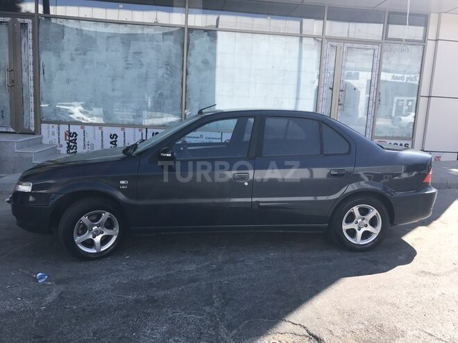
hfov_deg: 63.4
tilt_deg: -8.2
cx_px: 229
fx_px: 370
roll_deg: -2.9
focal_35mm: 28
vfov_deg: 49.7
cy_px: 172
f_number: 1.8
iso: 20
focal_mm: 3.99
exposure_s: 1/847
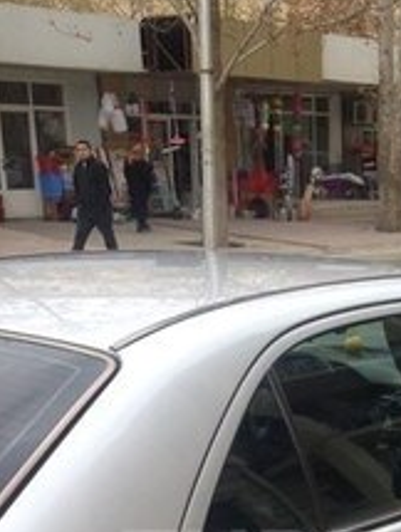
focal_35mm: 76
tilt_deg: -21.4
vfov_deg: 24.1
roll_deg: -2.4
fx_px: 1170
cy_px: 567
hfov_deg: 19.0
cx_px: 376
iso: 64
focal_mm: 4.12
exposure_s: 1/120
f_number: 2.4
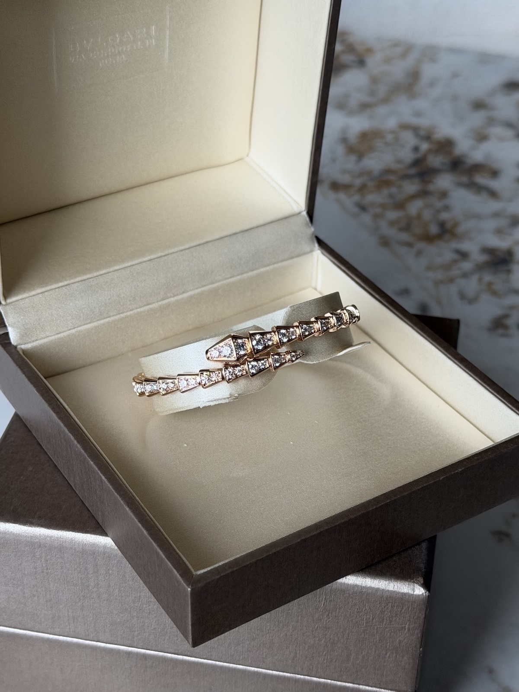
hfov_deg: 30.3
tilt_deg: -41.7
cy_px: 346
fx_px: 960
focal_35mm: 48
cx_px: 260
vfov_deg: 39.7
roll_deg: -0.3
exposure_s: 1/72
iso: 100
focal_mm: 6.76
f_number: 1.78
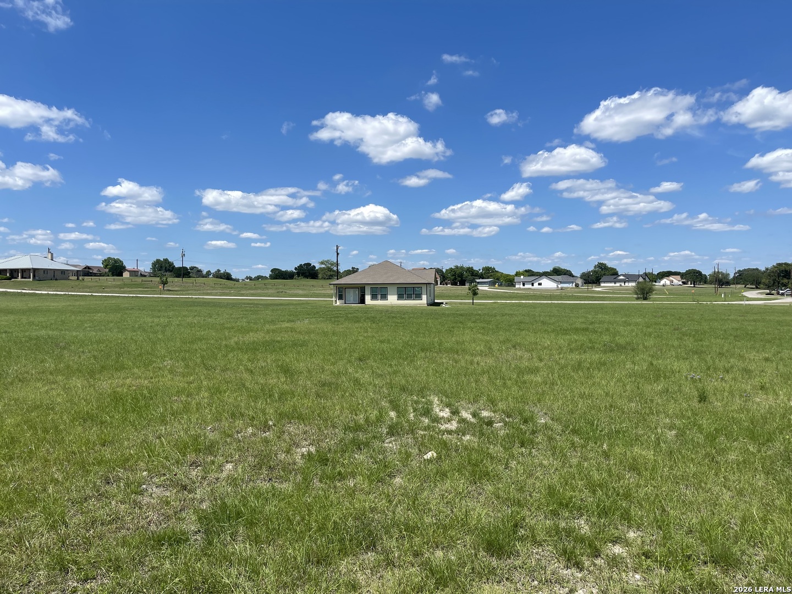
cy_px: 297
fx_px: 572
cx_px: 396
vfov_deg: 54.9
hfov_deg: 69.4
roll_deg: +0.2
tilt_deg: -1.1
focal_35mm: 25
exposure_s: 1/4525
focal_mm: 5.1
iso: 32
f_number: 1.6
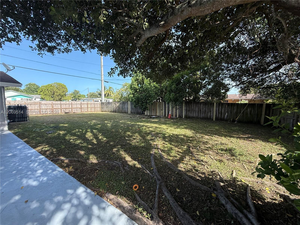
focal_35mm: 14
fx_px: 121
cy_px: 112
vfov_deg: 85.7
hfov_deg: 102.1
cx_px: 150
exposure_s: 1/625
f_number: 2.2
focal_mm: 2.22
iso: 64
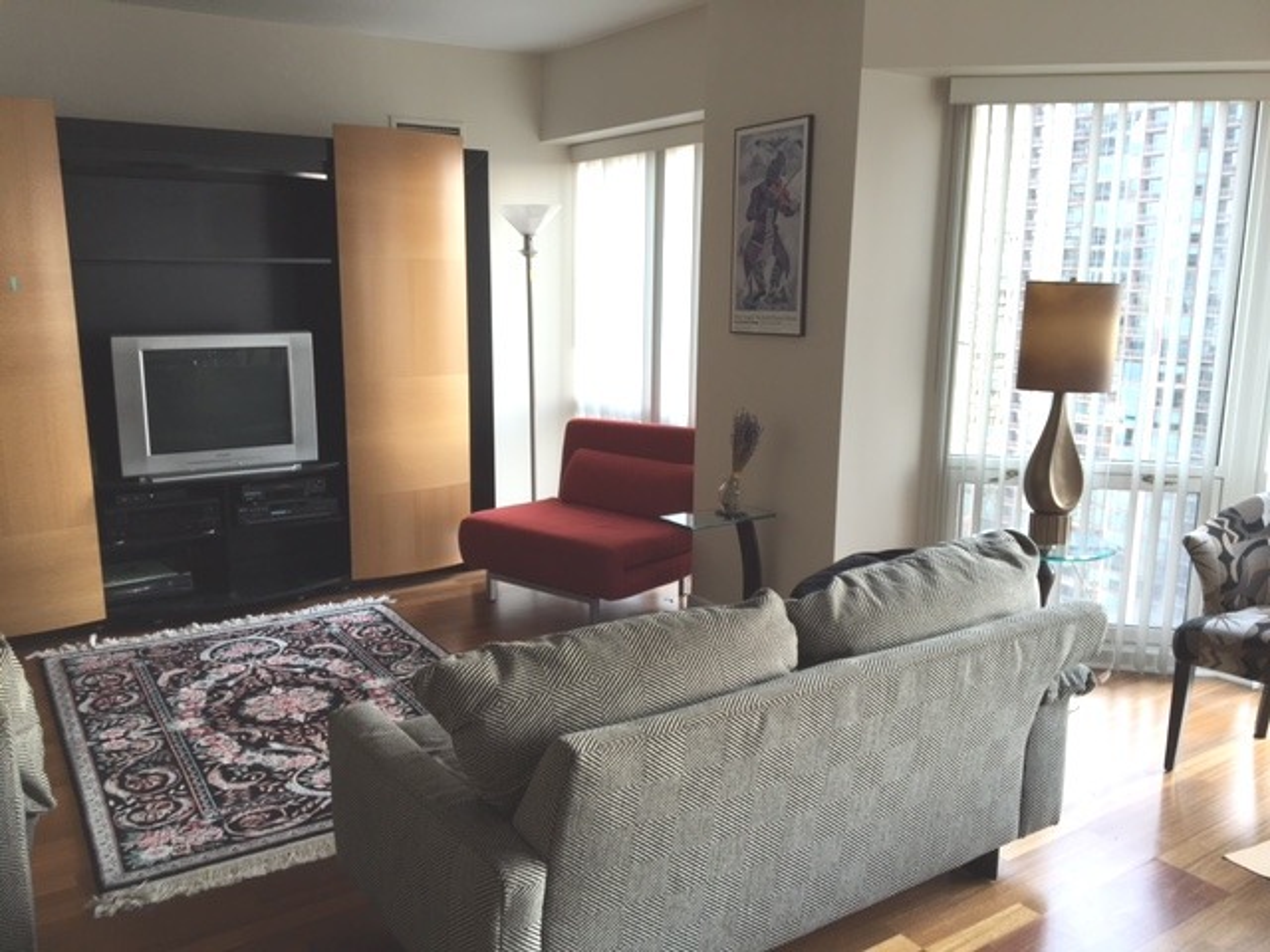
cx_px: 635
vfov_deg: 48.2
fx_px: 1064
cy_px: 476
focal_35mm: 29
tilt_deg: -9.6
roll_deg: -0.3
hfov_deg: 61.7
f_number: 2.2
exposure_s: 1/60
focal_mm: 4.15
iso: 25
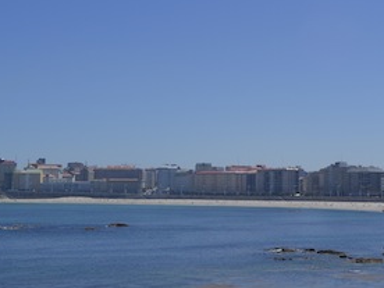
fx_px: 743
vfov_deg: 21.9
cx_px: 285
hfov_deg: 28.6
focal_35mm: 67
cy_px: 123
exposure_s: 1/400
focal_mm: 20
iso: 100
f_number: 10
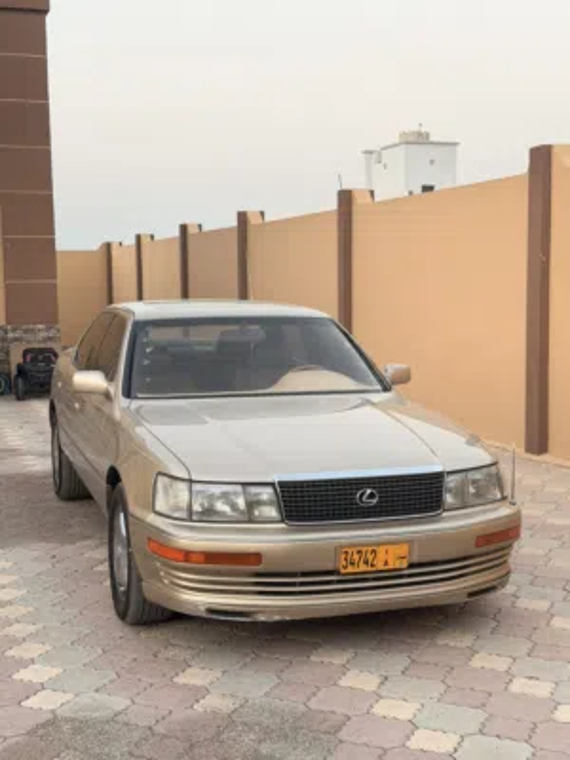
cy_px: 380
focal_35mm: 48
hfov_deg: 30.3
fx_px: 1054
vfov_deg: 39.7
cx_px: 285
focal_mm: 6.76
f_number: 1.78
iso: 100
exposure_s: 1/85
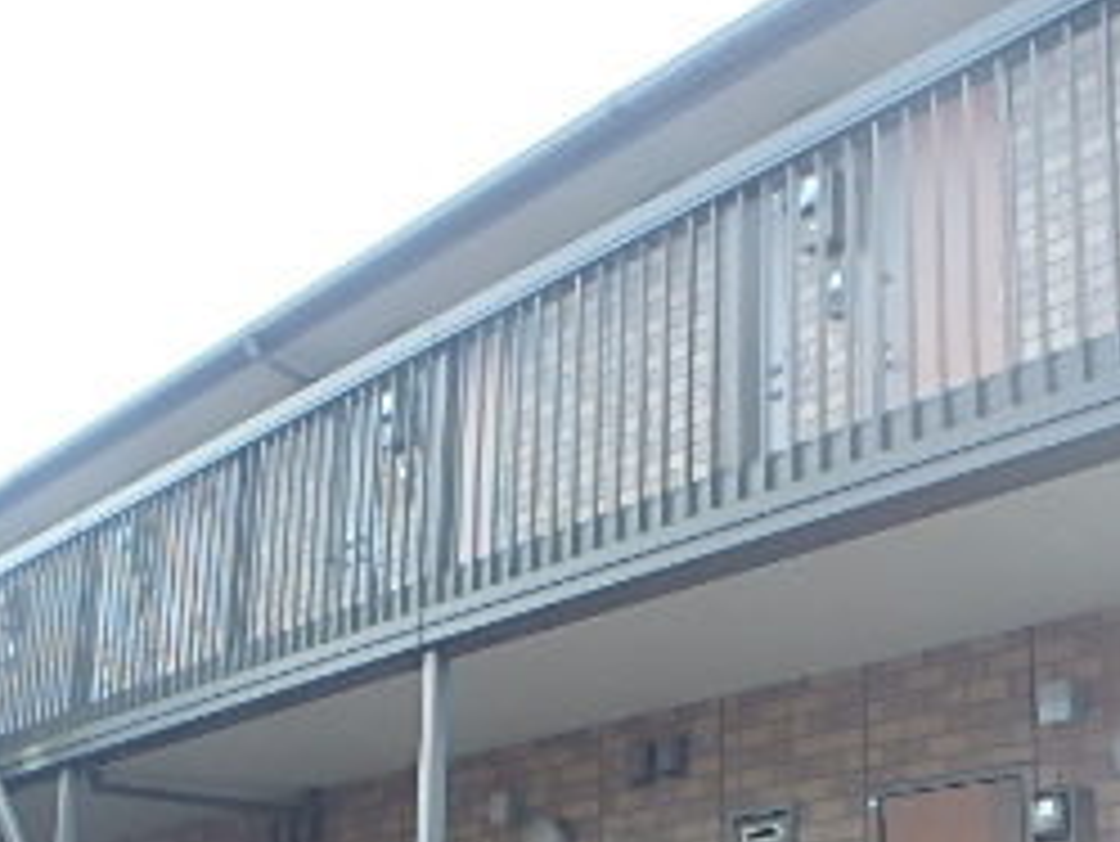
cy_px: 662
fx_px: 1748
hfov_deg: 34.5
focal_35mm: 54
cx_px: 886
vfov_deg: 26.6
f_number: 3.5
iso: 125
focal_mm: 3.7
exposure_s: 1/160
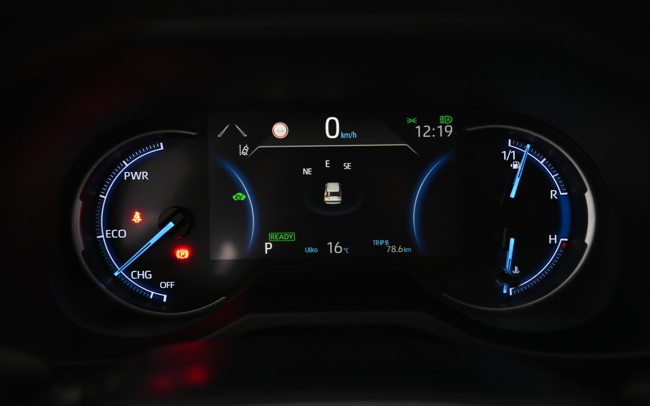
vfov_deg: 31.2
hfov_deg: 48.2
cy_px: 210
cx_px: 325
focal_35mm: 41
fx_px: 726
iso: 2000
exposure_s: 1/20
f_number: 4
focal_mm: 40
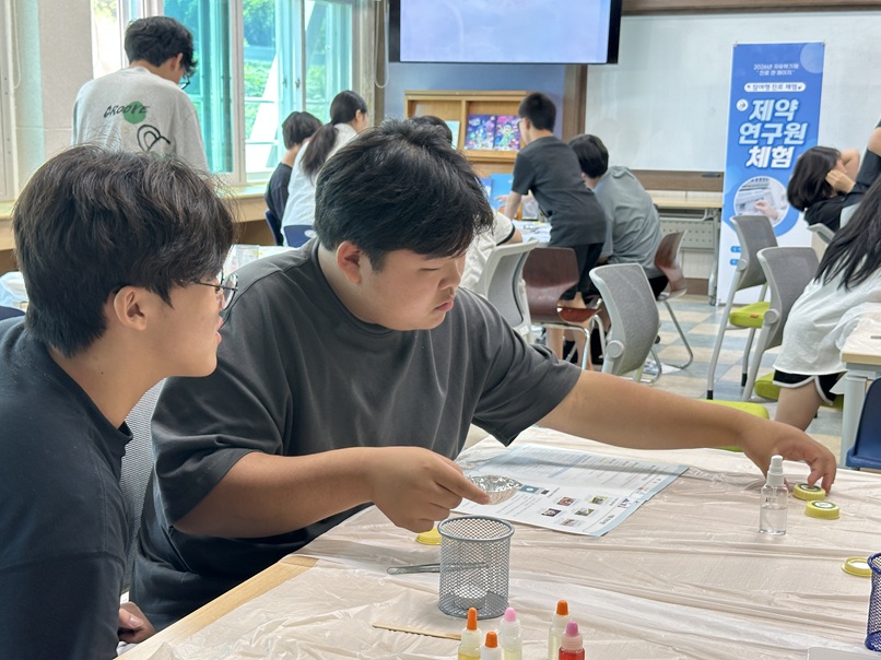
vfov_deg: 30.3
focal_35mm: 48
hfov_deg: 39.7
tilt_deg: -9.7
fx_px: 1221
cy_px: 330
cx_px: 440
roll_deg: -1.1
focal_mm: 6.86
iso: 125
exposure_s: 1/60
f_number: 1.78
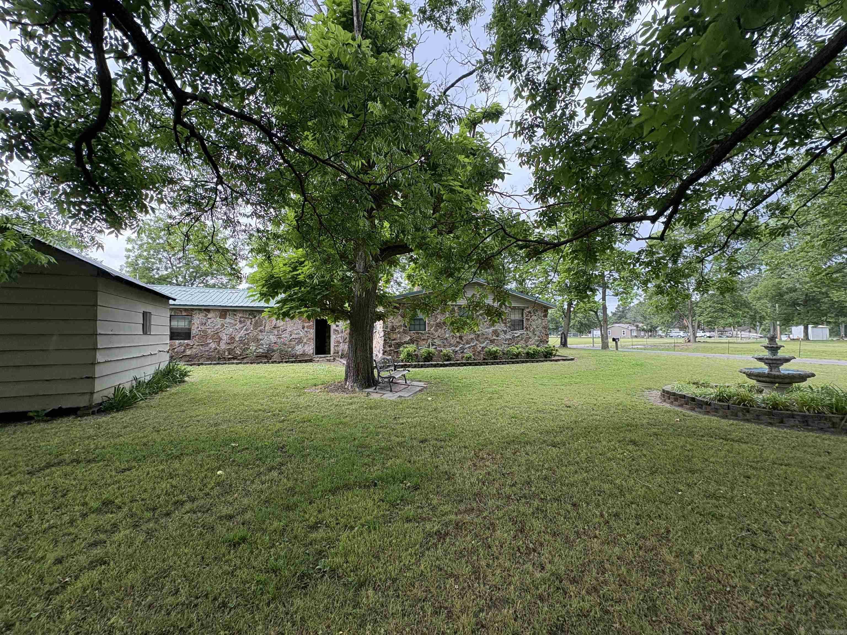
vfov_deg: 85.7
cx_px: 424
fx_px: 343
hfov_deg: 102.1
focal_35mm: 14
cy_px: 318
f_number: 2.2
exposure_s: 1/102
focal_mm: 2.22
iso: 125
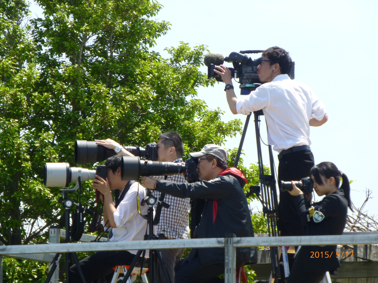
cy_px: 142
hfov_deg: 9.2
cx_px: 189
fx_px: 2337
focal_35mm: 214
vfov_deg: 6.9
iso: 100
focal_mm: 38.2
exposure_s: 1/250
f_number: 5.6
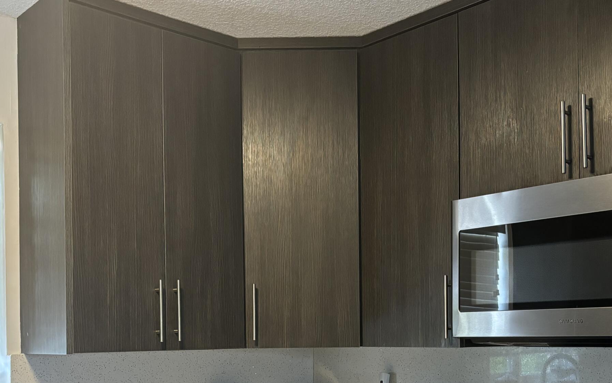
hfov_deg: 43.5
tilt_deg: +1.1
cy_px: 318
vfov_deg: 27.3
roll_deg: +0.5
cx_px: 331
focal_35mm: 46
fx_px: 767
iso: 320
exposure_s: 1/60
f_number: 1.6
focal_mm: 5.96
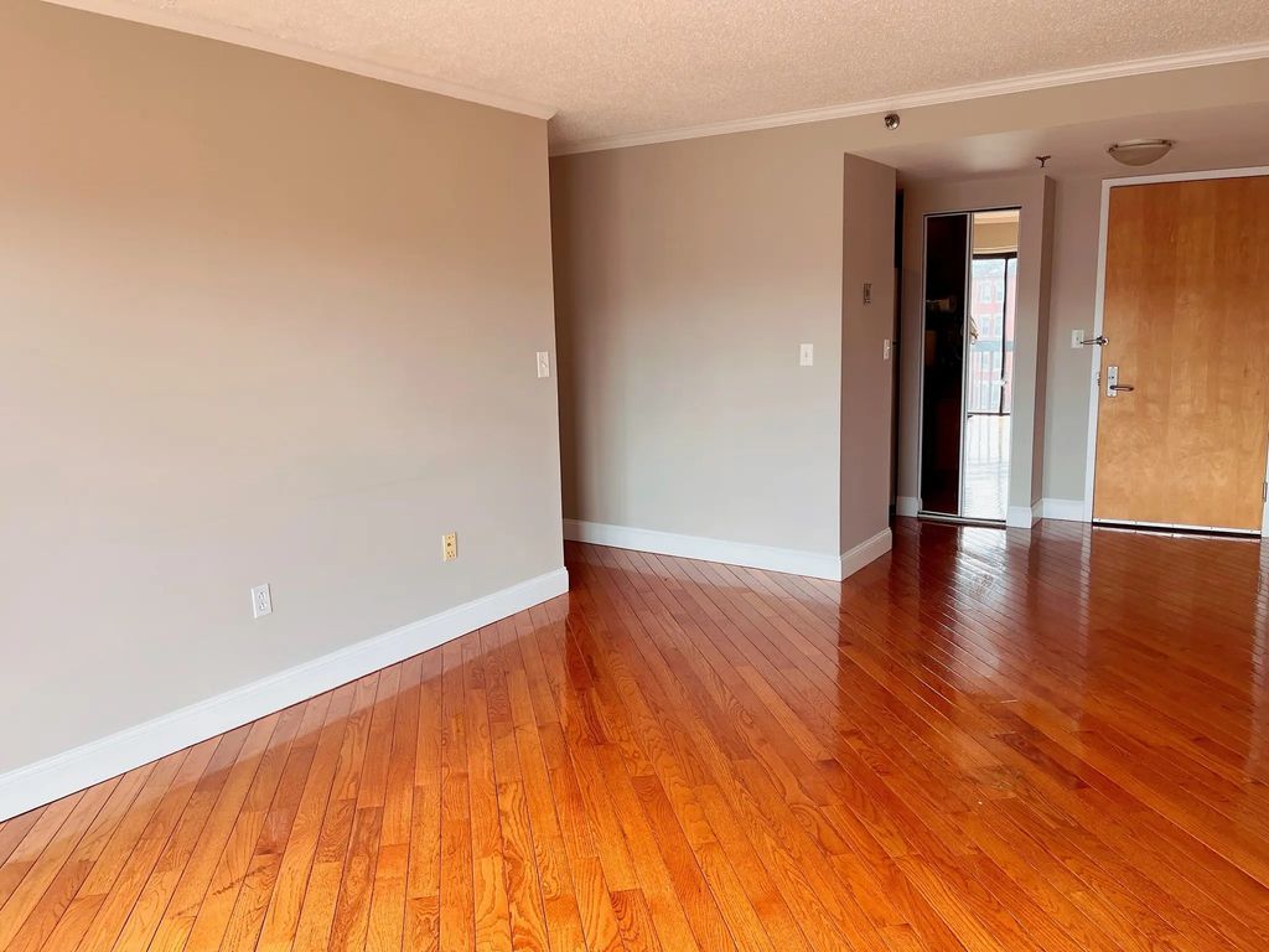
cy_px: 476
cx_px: 634
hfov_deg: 67.3
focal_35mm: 26
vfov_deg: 53.1
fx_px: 953
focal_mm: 5.1
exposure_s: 1/163
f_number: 1.6
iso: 64
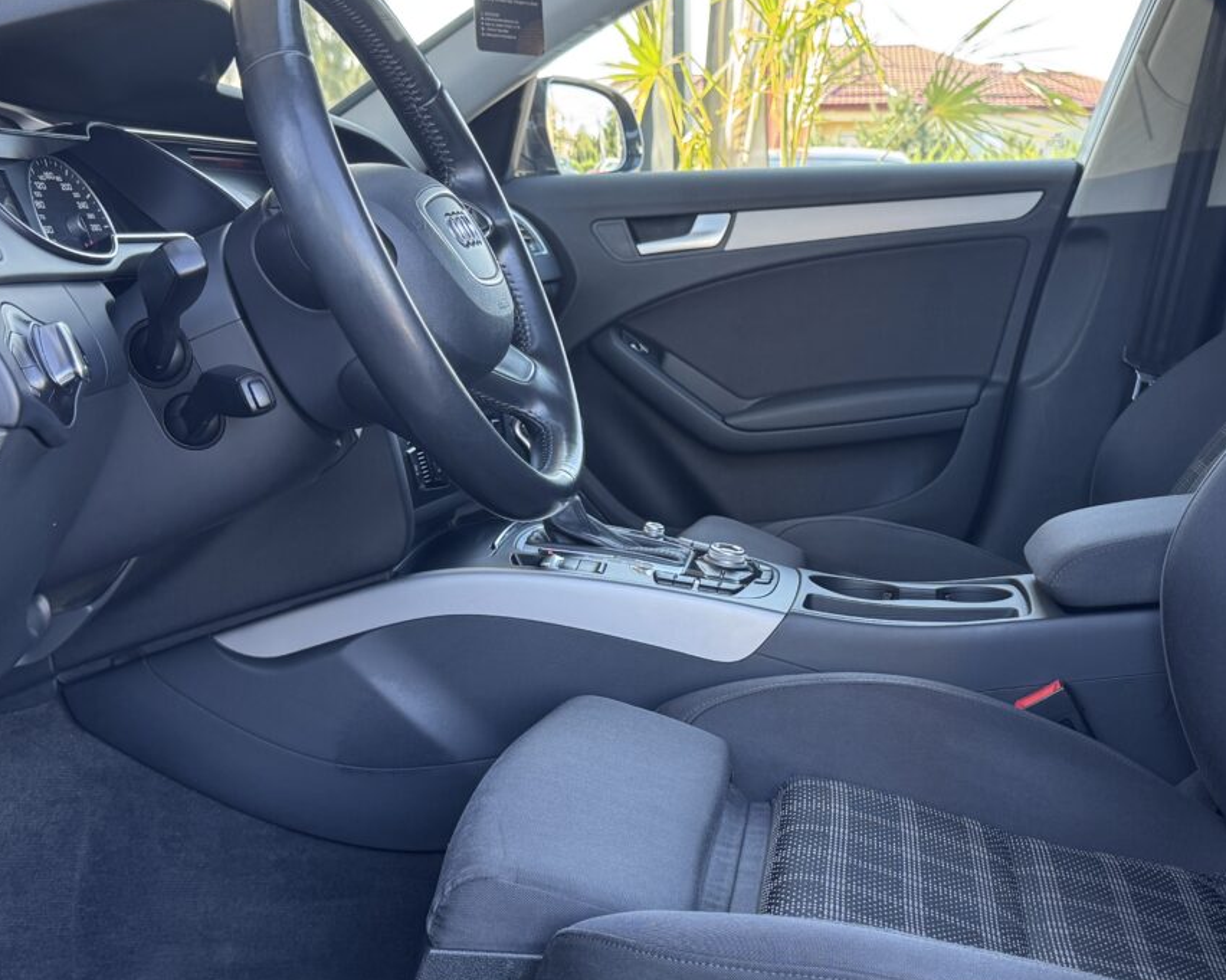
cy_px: 501
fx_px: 1596
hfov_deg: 41.6
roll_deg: -0.2
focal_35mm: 44
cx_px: 796
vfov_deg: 34.1
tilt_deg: -9.6
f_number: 1.78
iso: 160
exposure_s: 1/121
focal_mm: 6.76
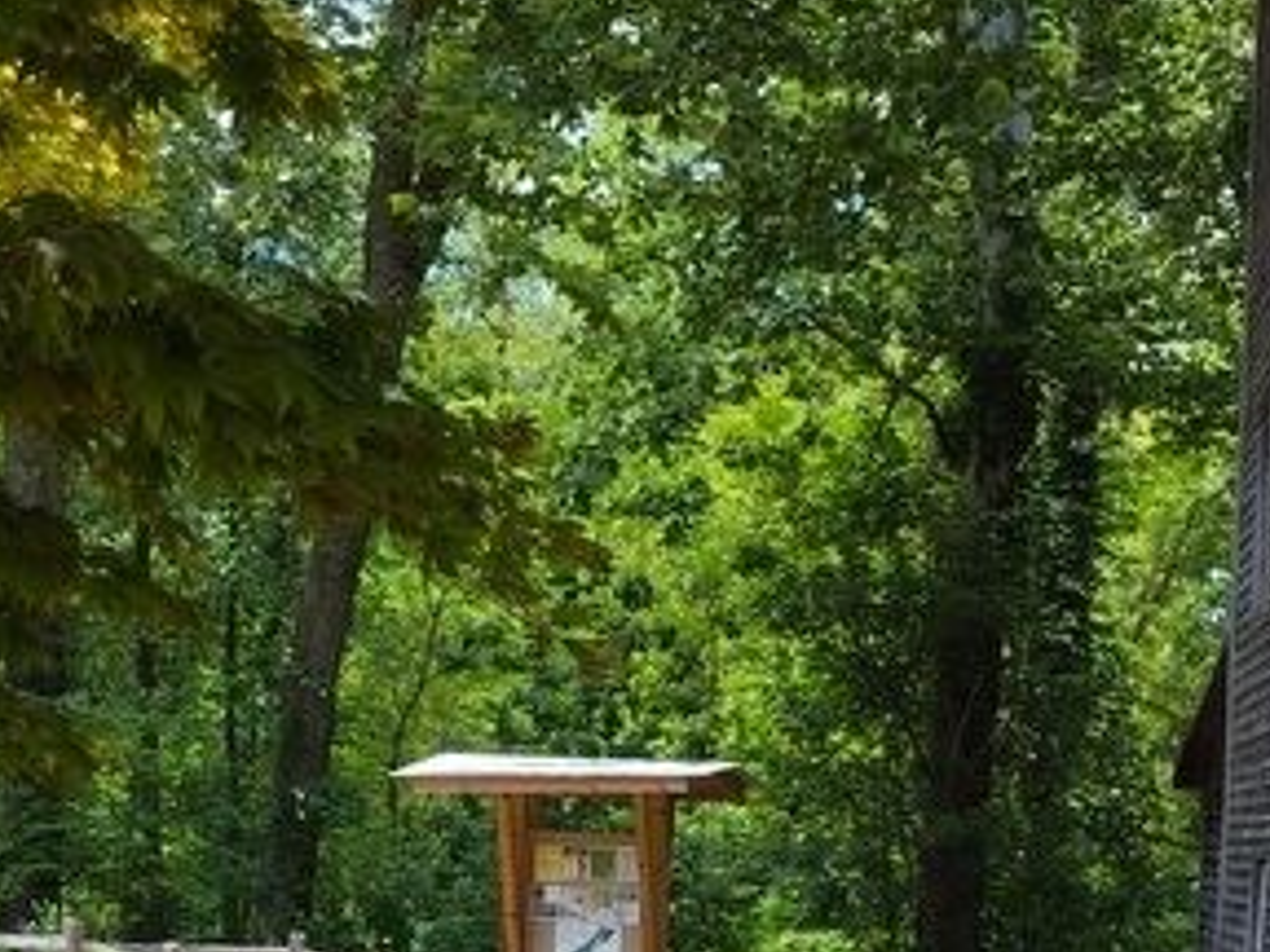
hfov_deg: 30.2
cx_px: 728
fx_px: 2348
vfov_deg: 21.2
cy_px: 1164
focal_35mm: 64
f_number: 1.8
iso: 100
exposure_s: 1/449
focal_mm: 5.56
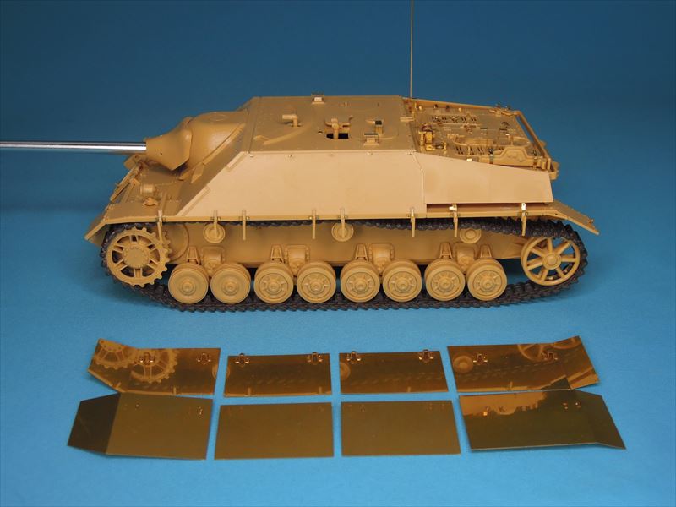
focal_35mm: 50
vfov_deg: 29.1
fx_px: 976
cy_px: 254
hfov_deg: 38.2
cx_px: 338
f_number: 4.2
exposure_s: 1/80
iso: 160
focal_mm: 9
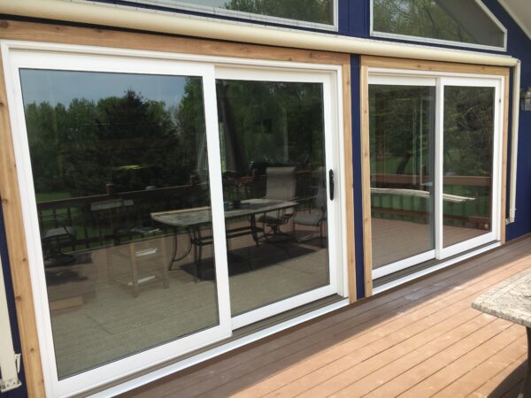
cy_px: 199
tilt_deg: -7.4
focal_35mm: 29
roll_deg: +2.2
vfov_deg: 48.2
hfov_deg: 61.7
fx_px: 445
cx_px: 266
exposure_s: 1/769
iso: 25
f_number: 2.2
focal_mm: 4.15
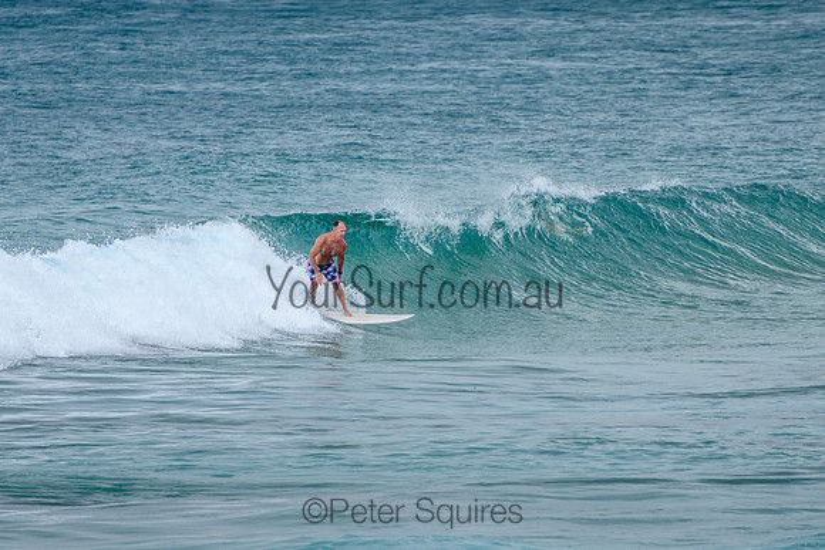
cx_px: 412
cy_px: 275
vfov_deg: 2.5
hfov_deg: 3.7
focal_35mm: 550
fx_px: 12608
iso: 640
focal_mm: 400
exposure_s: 1/2000
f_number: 5.6
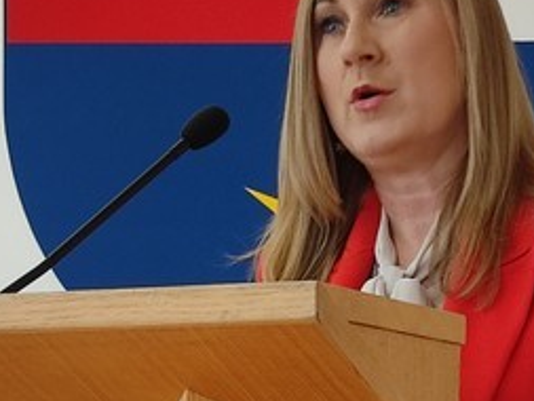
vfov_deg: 14.6
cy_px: 338
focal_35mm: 101
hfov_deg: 18.9
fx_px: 1559
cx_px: 549
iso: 776
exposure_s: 1/50
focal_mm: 4.7
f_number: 1.79
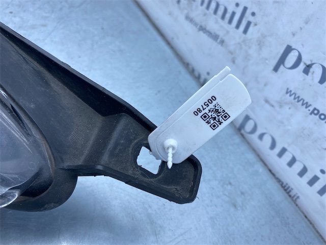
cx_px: 163
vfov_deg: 53.1
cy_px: 122
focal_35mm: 26
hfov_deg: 67.3
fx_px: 245
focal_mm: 4.25
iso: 32
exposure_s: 1/633
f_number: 1.8
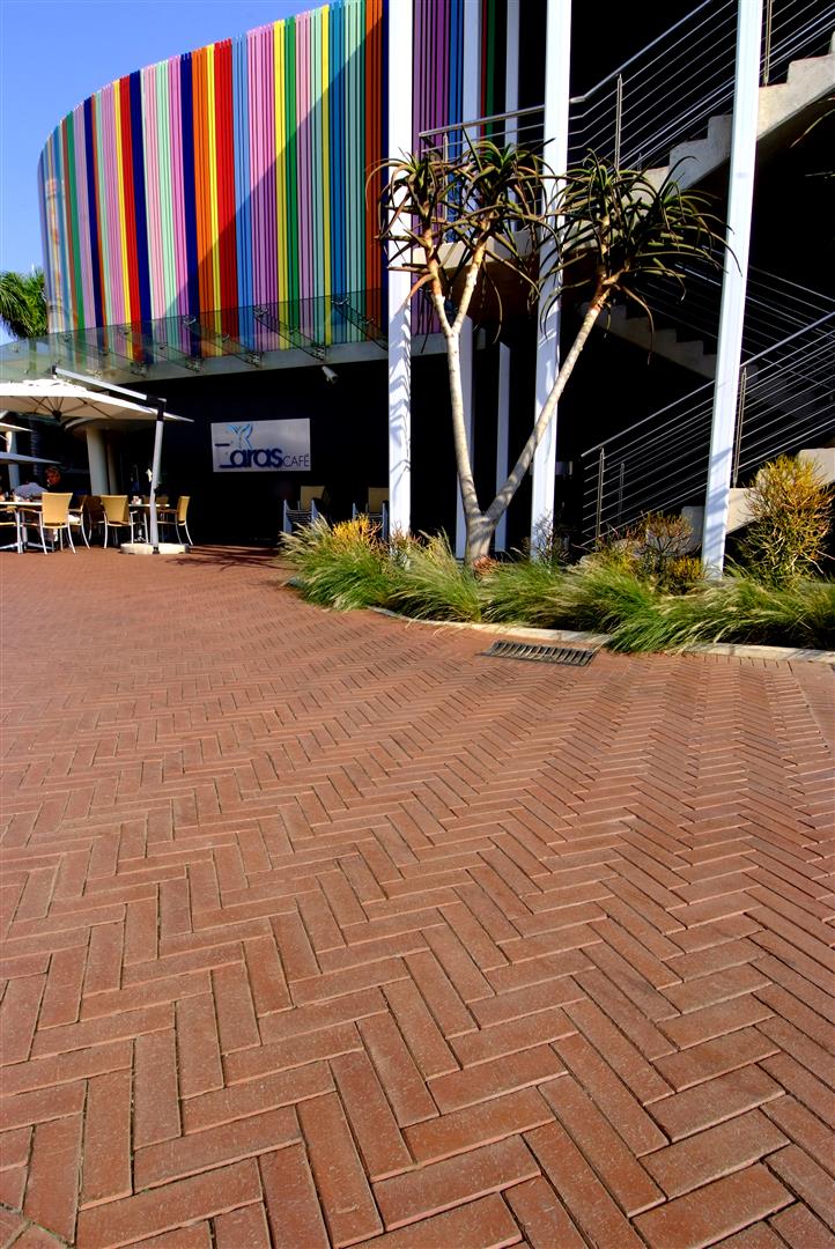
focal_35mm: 18
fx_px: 625
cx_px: 418
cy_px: 624
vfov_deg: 90.0
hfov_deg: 67.5
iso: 200
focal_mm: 12
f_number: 16
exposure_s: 1/80
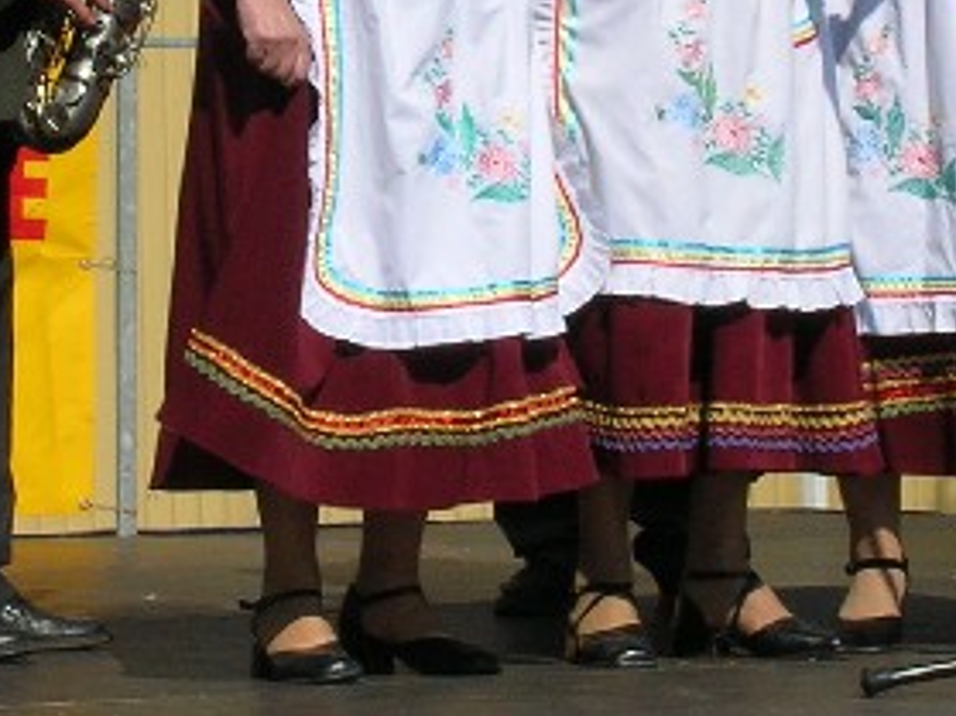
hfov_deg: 8.8
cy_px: 55
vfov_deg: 6.6
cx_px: 387
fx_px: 6184
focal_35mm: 224
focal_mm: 13
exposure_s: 1/322
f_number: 6.9
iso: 50
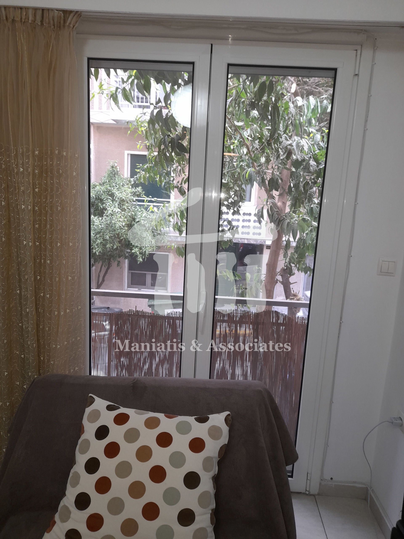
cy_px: 270
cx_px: 202
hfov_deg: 54.9
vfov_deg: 69.4
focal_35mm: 25
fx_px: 389
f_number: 2
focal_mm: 4.6
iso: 100
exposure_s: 1/50
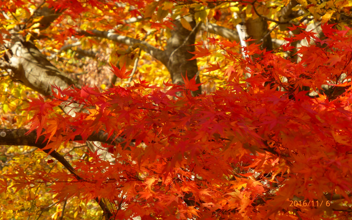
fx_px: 1794
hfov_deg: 11.2
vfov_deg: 7.0
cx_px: 176
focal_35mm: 187
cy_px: 98
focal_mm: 31.3
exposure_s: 1/100
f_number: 5.4
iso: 100
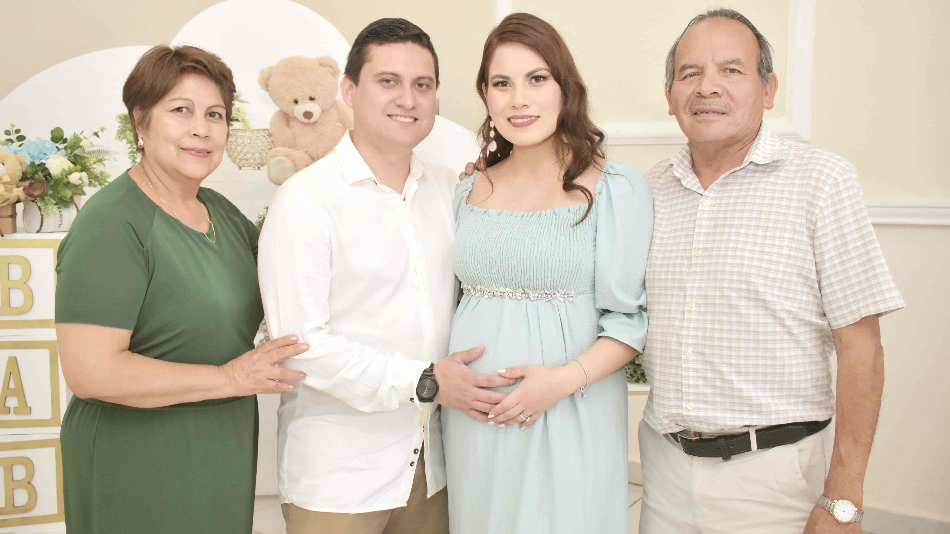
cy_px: 268
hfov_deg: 54.6
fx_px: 920
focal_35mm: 37
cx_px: 478
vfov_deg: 32.4
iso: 1600
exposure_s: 1/80
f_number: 5
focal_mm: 23
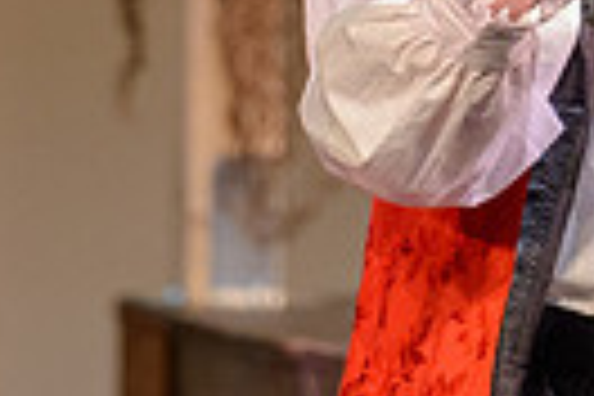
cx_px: 632
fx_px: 18974
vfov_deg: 1.2
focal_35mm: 1150
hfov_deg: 1.8
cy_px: -530
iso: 1600
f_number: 2.8
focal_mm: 195
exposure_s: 1/125
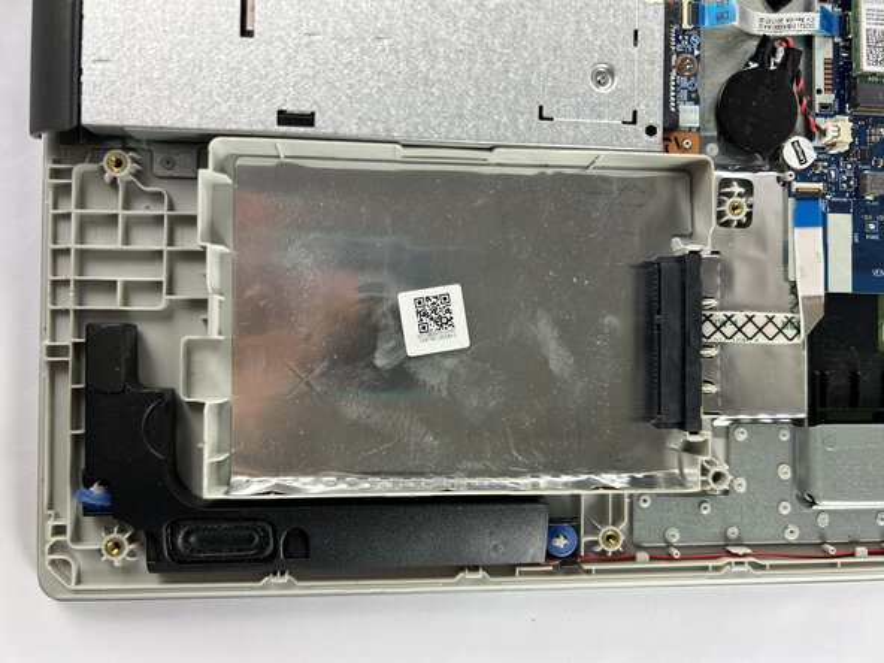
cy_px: 332
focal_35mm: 26
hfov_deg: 67.3
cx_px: 442
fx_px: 664
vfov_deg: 53.1
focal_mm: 5.7
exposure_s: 1/230
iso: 40
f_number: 1.5
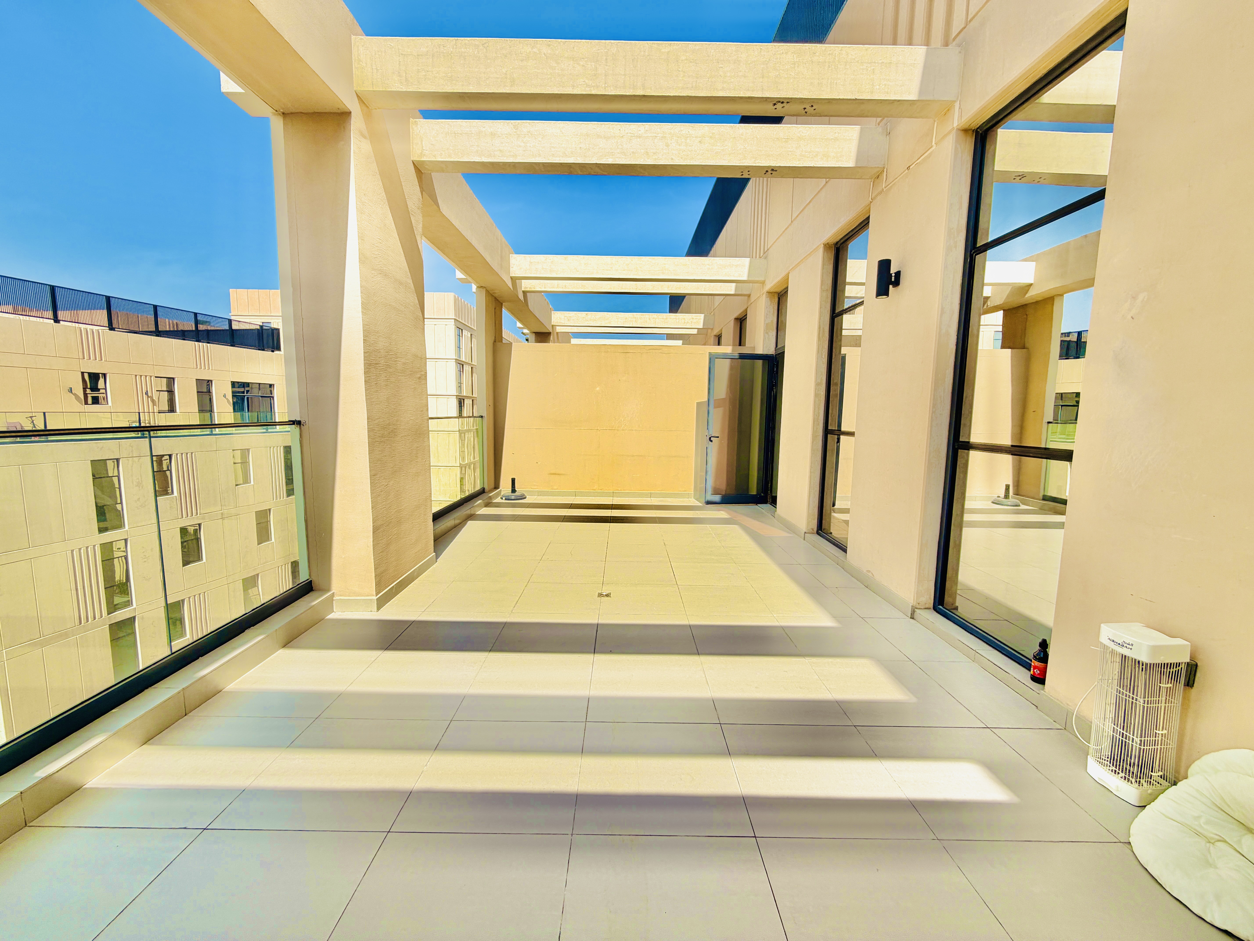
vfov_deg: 85.7
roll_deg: -0.7
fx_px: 507
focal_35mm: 14
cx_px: 627
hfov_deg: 102.1
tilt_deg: -7.1
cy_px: 470
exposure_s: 1/770
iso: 25
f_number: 2.2
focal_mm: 2.22
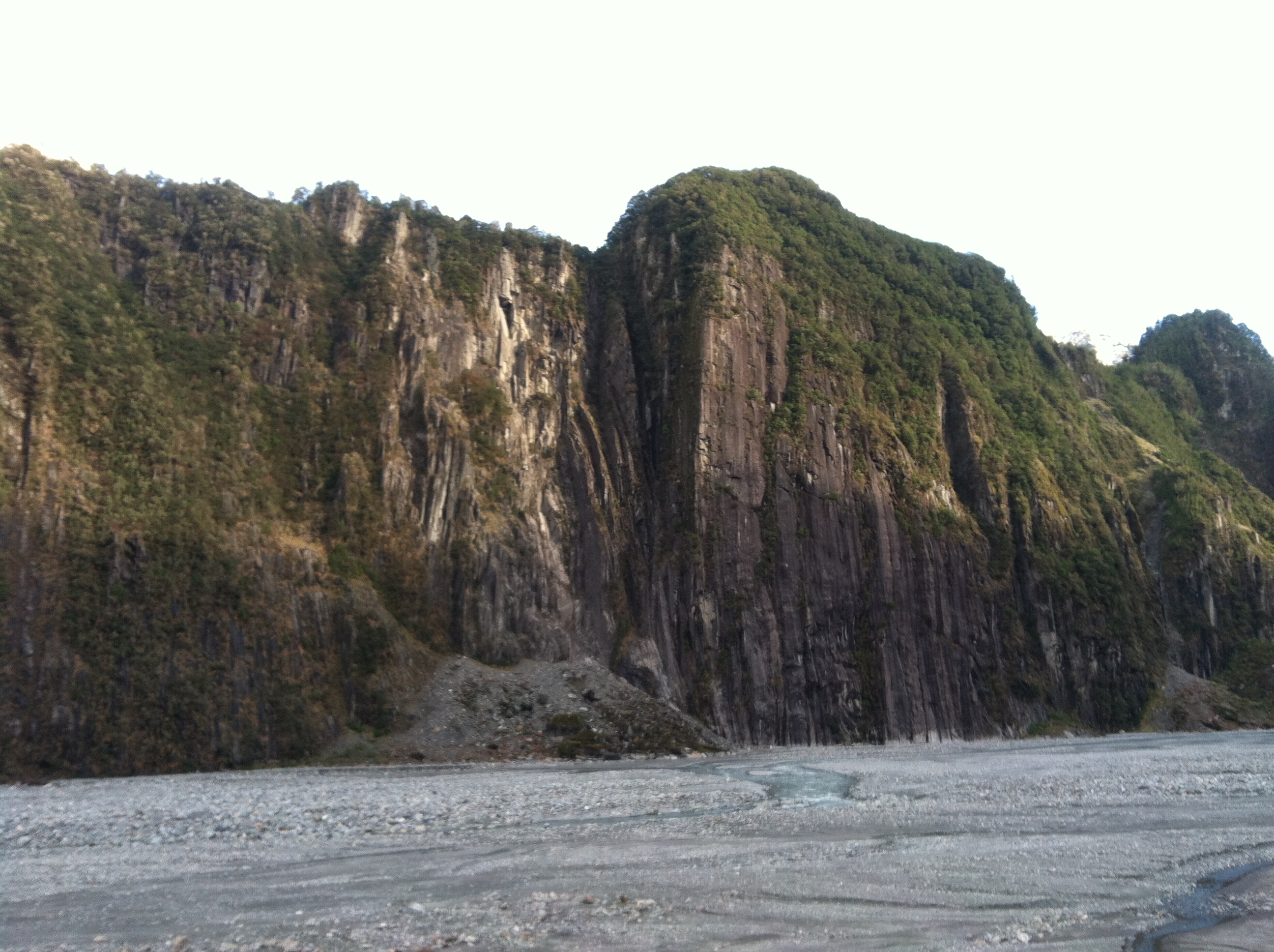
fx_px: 1286
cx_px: 637
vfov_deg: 40.6
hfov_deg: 52.7
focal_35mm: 35
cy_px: 476
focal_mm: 3.85
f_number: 2.8
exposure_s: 1/121
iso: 80
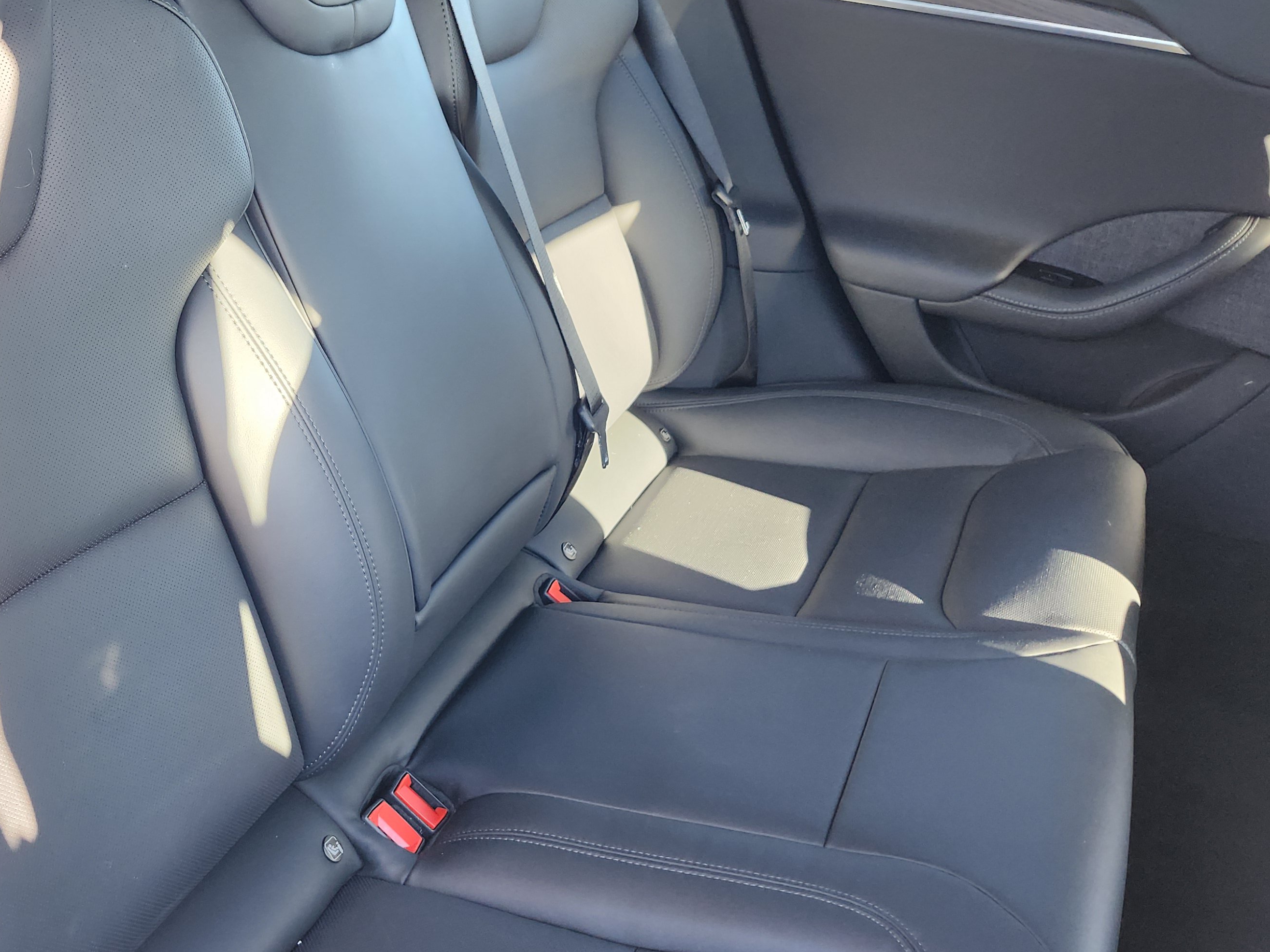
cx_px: 342
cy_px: 421
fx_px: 1284
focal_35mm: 35
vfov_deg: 40.6
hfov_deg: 50.8
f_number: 1.8
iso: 250
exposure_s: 1/120
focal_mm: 5.54
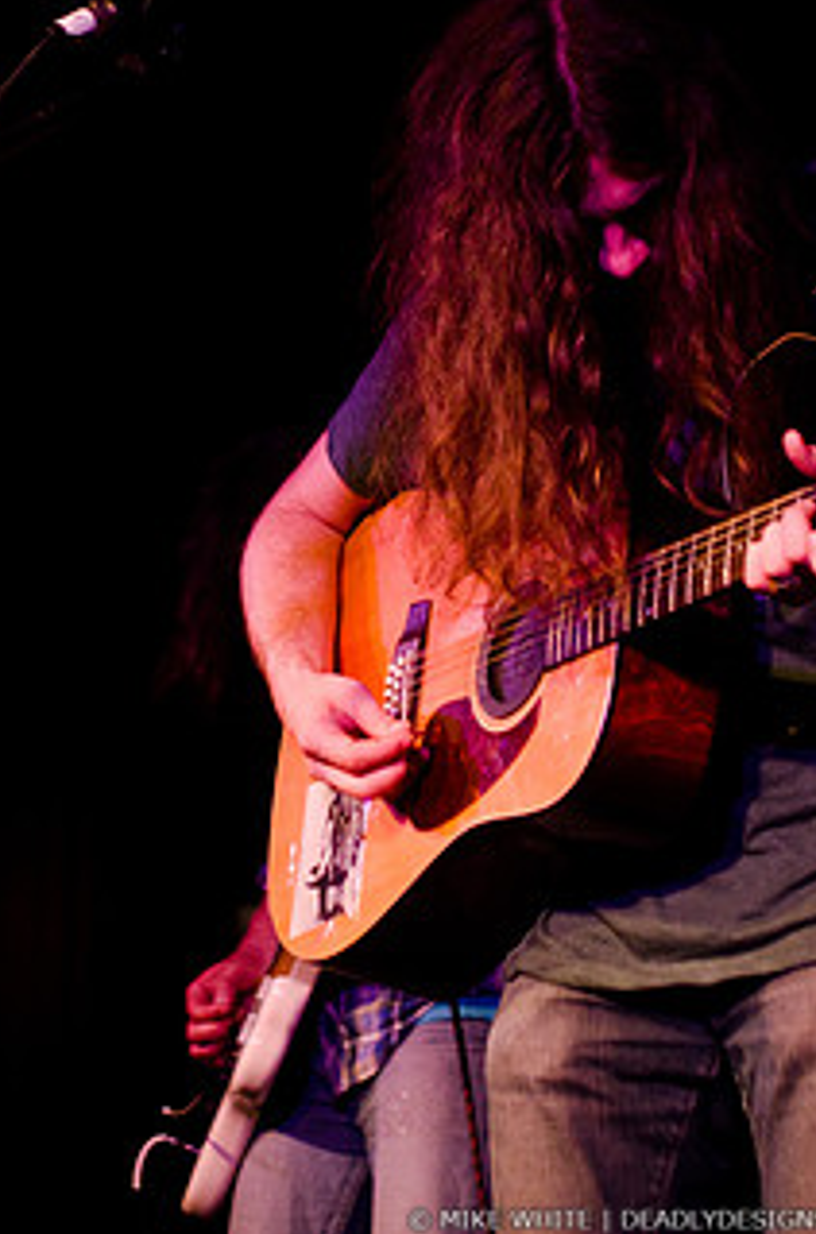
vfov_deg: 13.9
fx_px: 5059
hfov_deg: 9.2
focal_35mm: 148
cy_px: 367
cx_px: 329
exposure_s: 1/60
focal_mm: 70
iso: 1600
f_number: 2.8
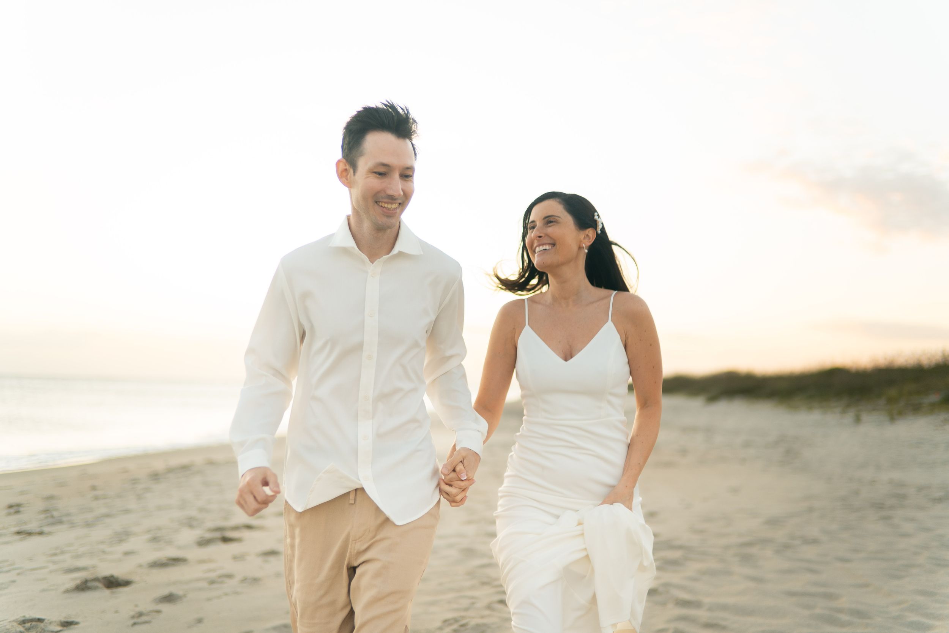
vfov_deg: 27.0
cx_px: 474
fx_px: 1318
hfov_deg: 39.6
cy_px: 316
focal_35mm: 50
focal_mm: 50
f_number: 1.8
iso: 200
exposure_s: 1/500
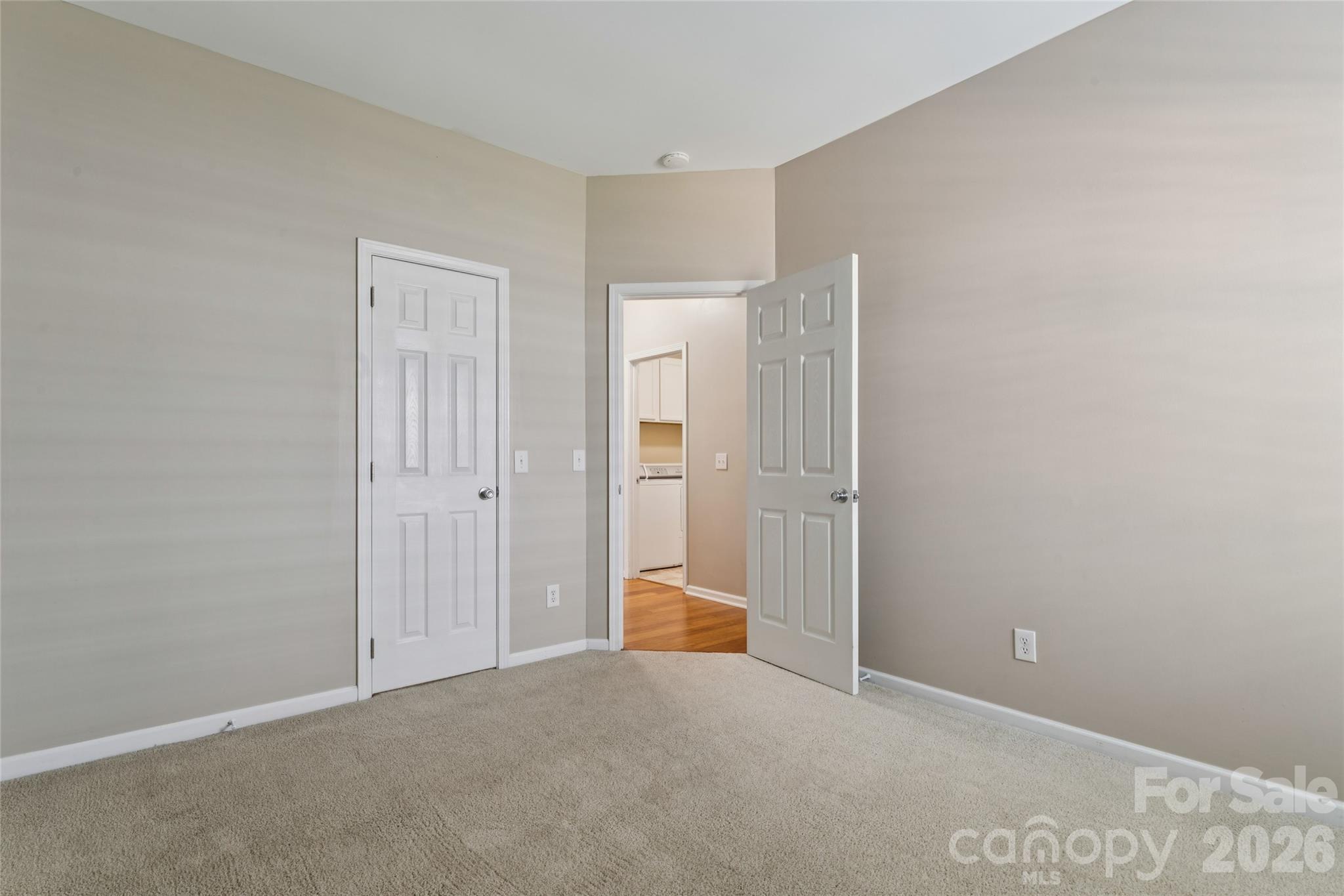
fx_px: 623
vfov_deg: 71.4
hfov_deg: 94.3
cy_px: 448
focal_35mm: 17
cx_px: 672
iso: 100
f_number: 13
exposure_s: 2.5
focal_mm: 16.7
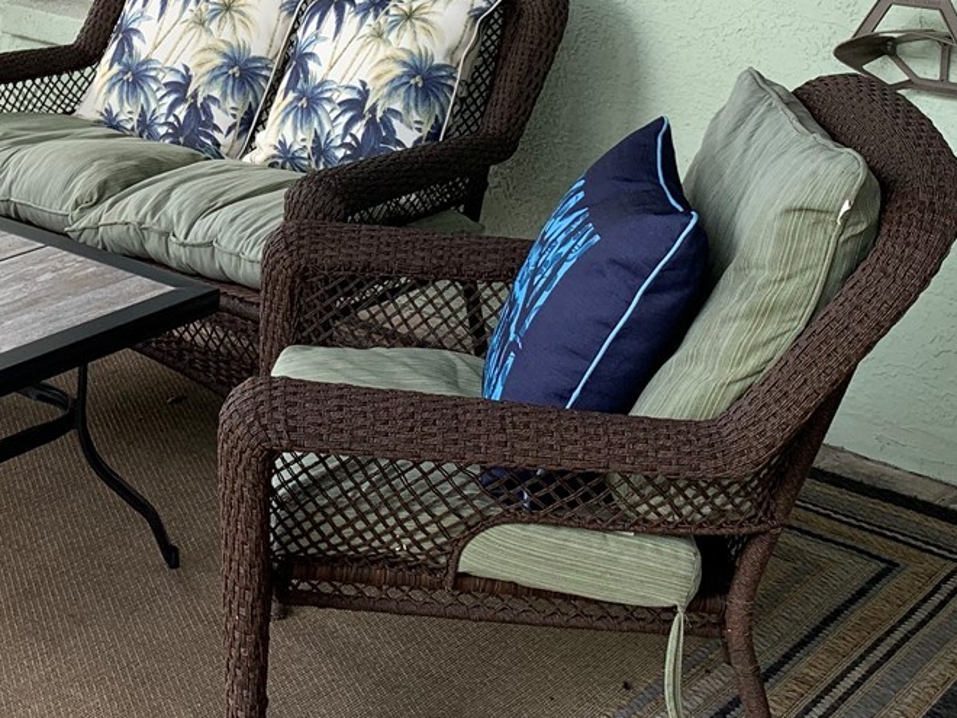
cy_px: -64
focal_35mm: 63
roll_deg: -1.0
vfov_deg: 22.1
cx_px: 204
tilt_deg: -8.8
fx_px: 1742
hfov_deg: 30.1
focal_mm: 4.25
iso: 25
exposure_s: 1/216
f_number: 1.8
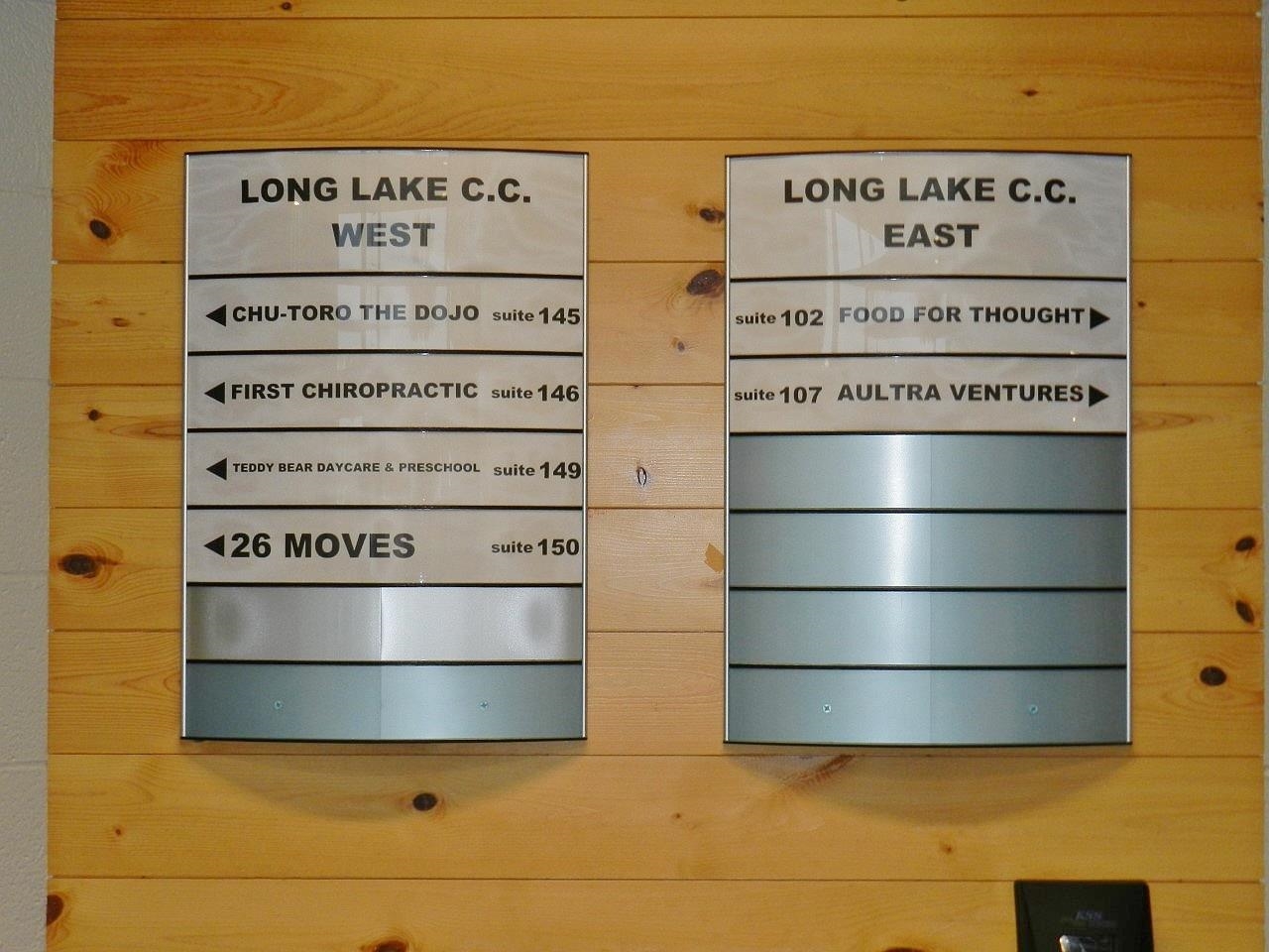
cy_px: 476
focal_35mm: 68
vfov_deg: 21.6
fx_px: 2493
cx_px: 634
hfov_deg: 28.6
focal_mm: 12.1
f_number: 4.7
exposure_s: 1/30
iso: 200
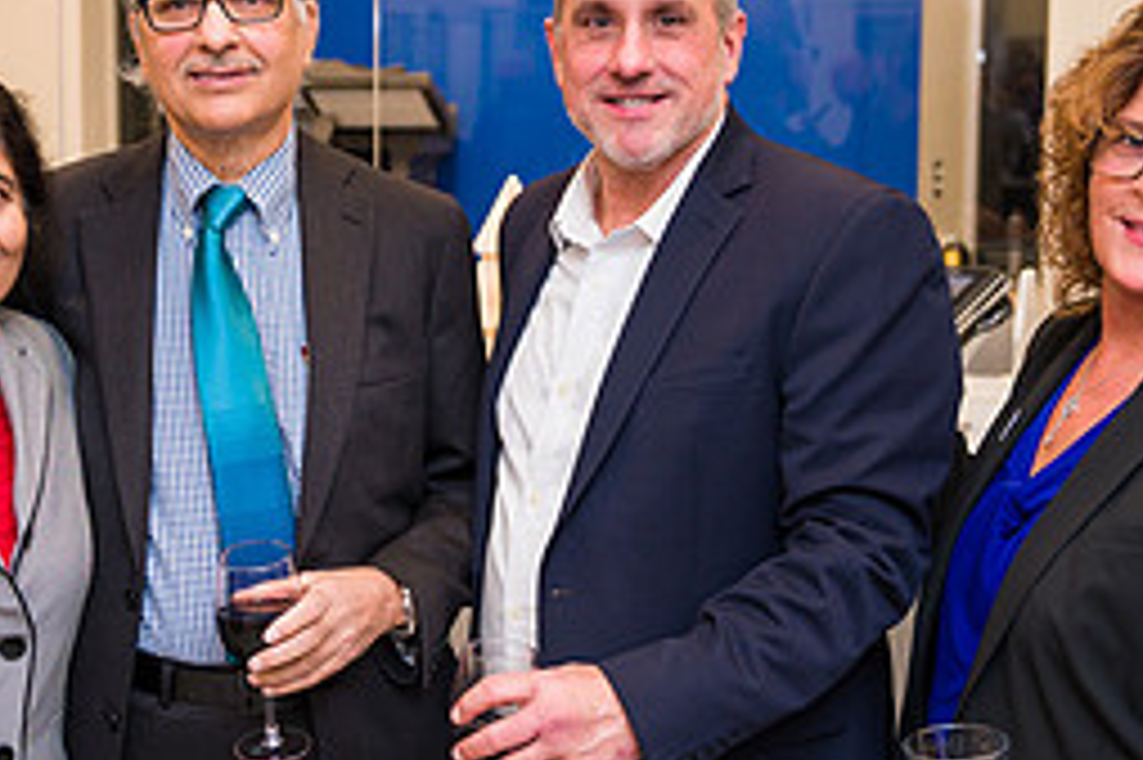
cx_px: 418
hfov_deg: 31.3
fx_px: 2031
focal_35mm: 64
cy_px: 306
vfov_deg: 21.2
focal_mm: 28
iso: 400
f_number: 3.2
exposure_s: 1/100
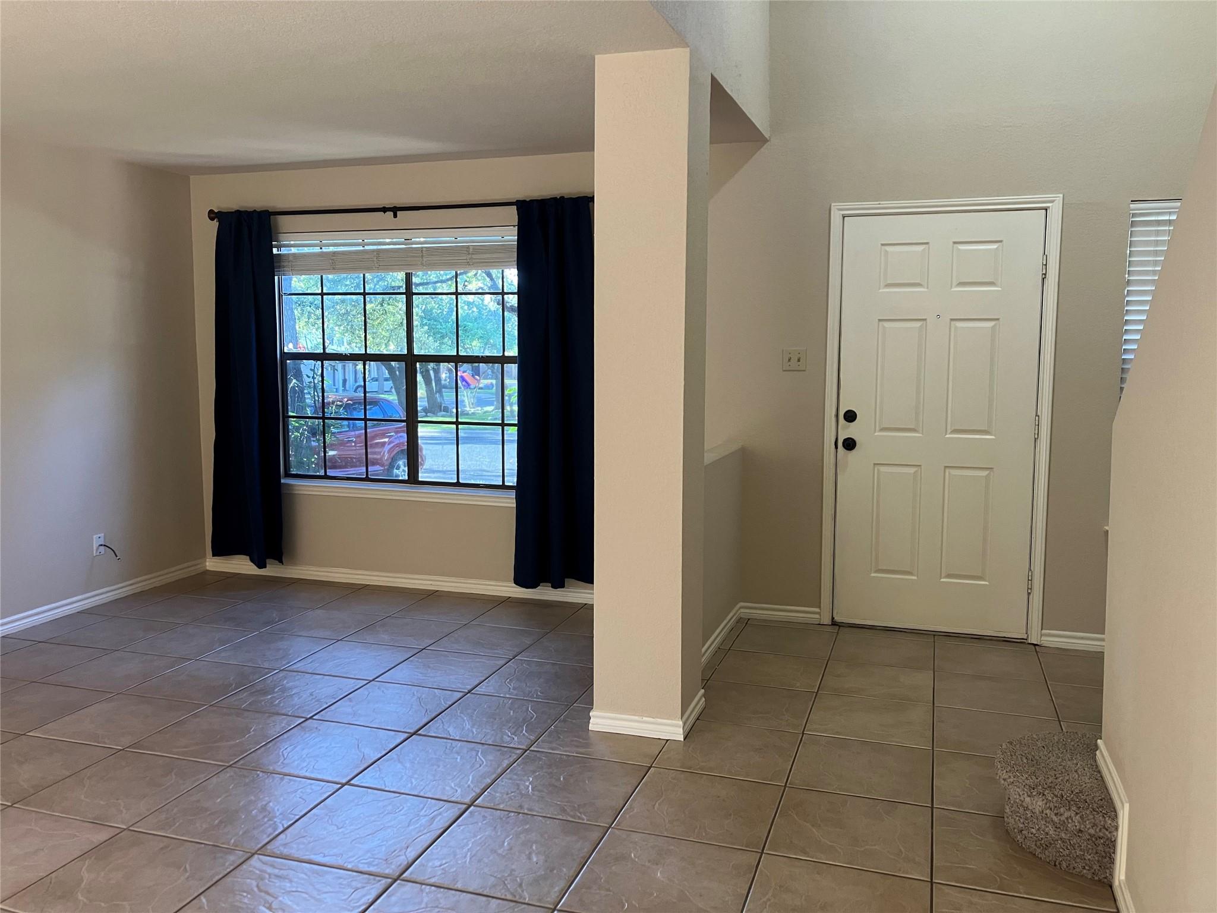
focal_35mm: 28
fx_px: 984
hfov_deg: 63.4
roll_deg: +0.2
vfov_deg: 49.7
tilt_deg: -5.9
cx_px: 608
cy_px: 456
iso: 100
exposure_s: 1/60
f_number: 1.8
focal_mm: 3.99
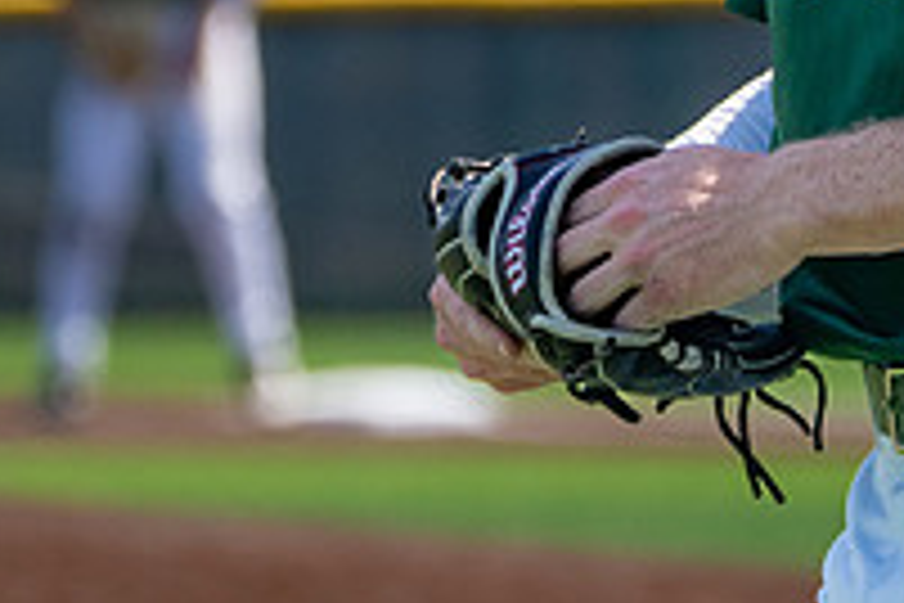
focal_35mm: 911
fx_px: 22874
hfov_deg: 2.3
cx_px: 991
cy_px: -158
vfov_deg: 1.5
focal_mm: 277
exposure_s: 1/2000
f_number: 8
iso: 1250
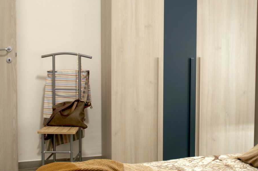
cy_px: 63
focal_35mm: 54
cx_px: 184
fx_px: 387
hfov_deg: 36.3
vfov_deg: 24.9
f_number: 11
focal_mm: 20
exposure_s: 1/2
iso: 200
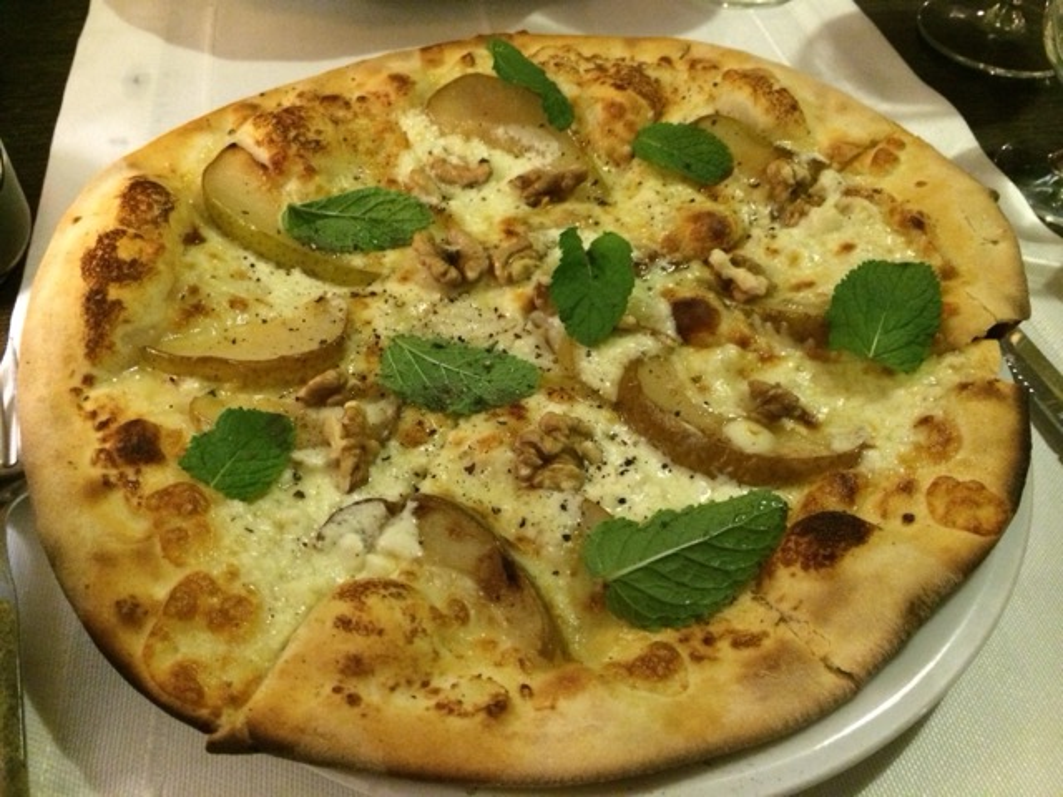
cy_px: 398
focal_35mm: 30
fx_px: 921
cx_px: 532
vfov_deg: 46.8
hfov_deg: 60.0
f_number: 2.2
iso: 500
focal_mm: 4.12
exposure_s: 1/17
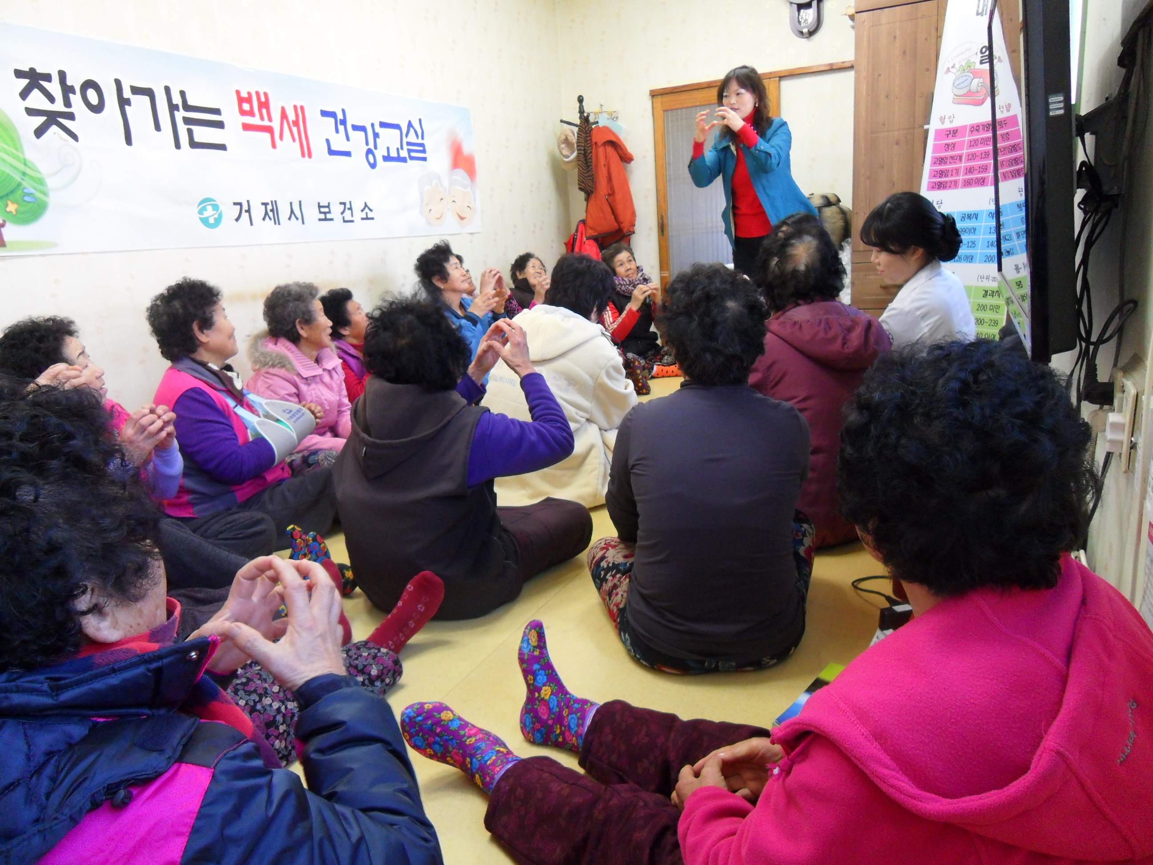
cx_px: 576
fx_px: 799
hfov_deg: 71.6
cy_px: 432
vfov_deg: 56.8
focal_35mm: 24
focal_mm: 4.3
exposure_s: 1/30
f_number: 2.8
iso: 240
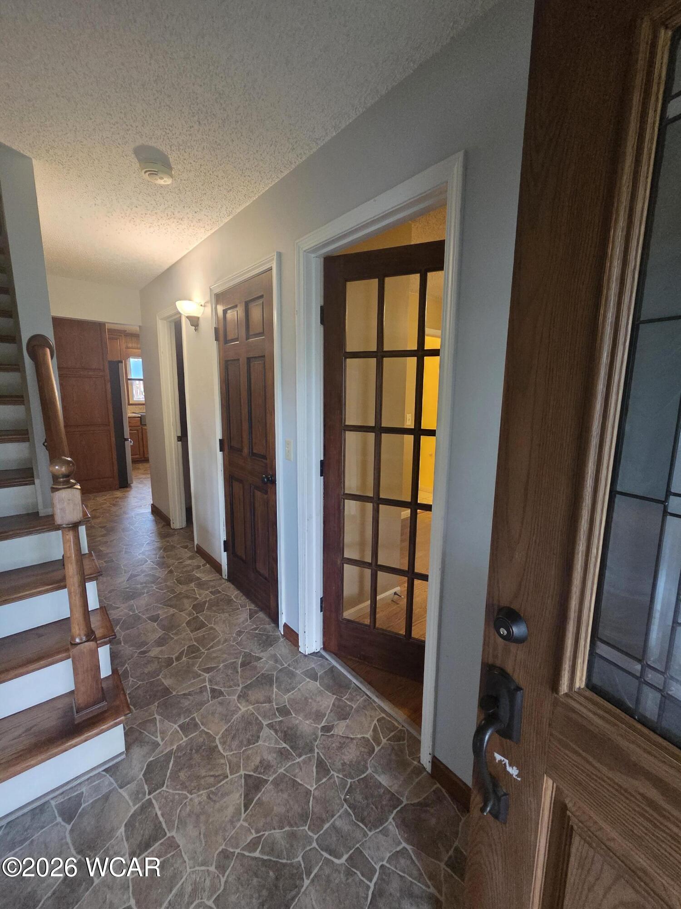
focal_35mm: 13
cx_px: 340
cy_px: 454
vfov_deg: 106.2
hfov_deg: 89.9
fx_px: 341
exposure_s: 1/60
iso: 1000
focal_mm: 2.2
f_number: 2.2
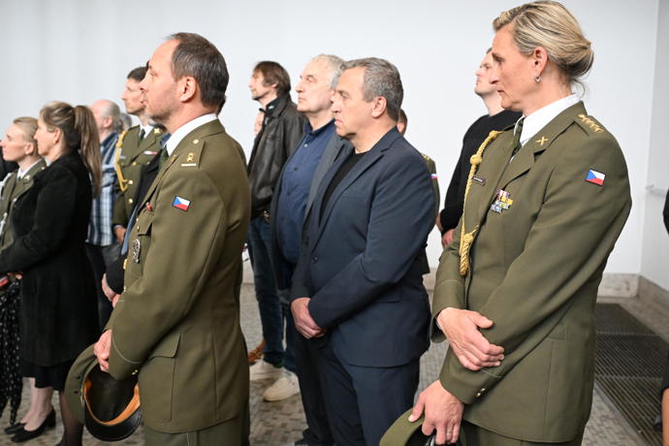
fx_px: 669
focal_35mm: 36
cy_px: 223
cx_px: 334
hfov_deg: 53.1
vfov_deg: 36.9
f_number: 4.5
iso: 5000
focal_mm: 36
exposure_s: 1/320
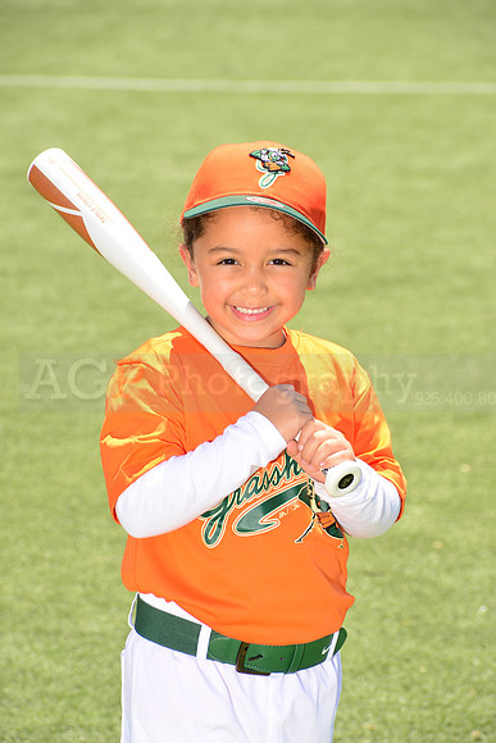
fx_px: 3821
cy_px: 372
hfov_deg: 7.4
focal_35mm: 185
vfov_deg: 11.1
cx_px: 248
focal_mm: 185
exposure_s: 1/250
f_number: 11
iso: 250
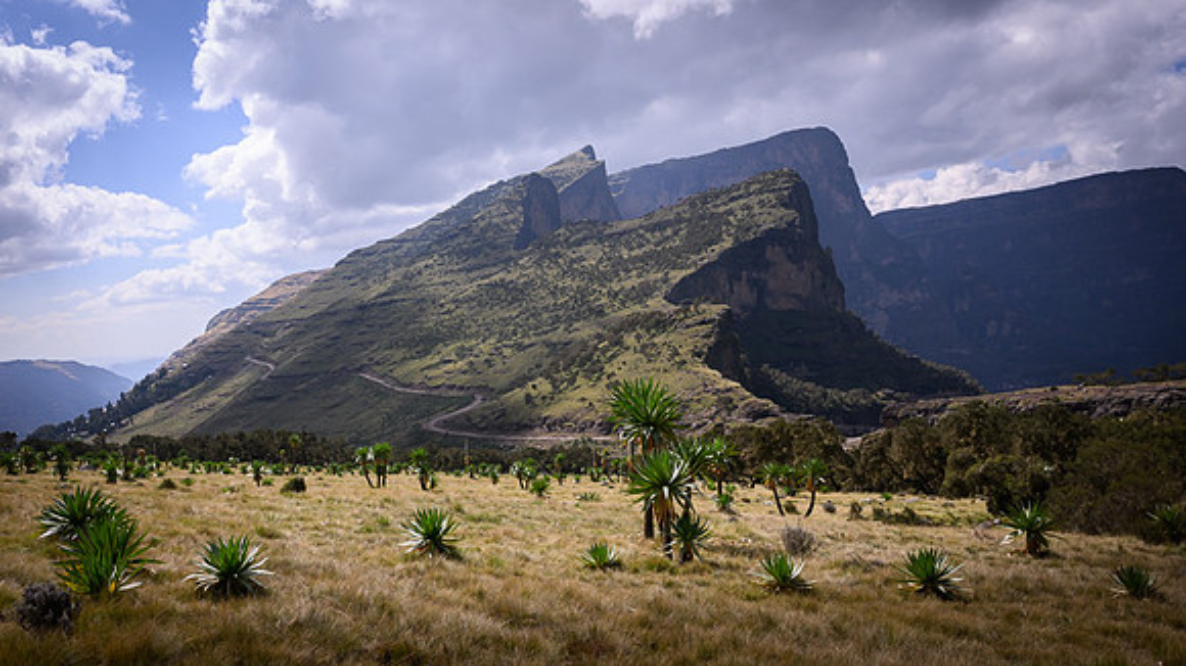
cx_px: 475
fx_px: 1007
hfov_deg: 60.5
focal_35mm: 32
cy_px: 350
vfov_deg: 36.6
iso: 250
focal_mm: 25.5
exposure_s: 1/1600
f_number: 6.3
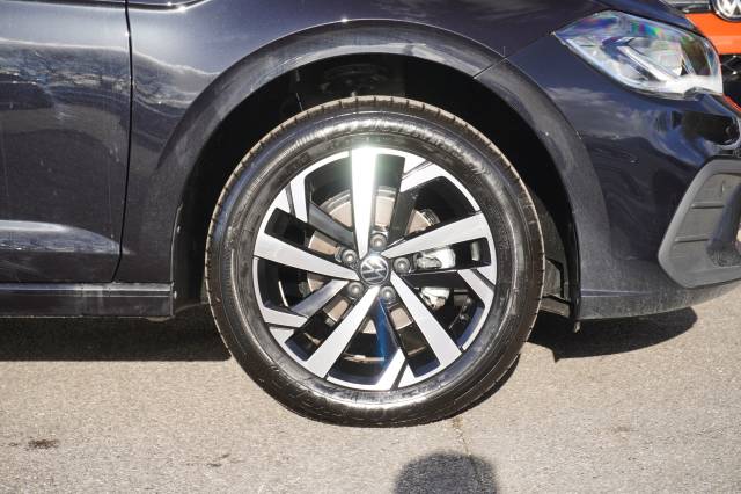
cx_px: 370
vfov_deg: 22.1
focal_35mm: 62
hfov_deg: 32.6
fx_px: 1265
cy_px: 247
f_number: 5.6
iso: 100
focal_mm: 41
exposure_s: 1/90
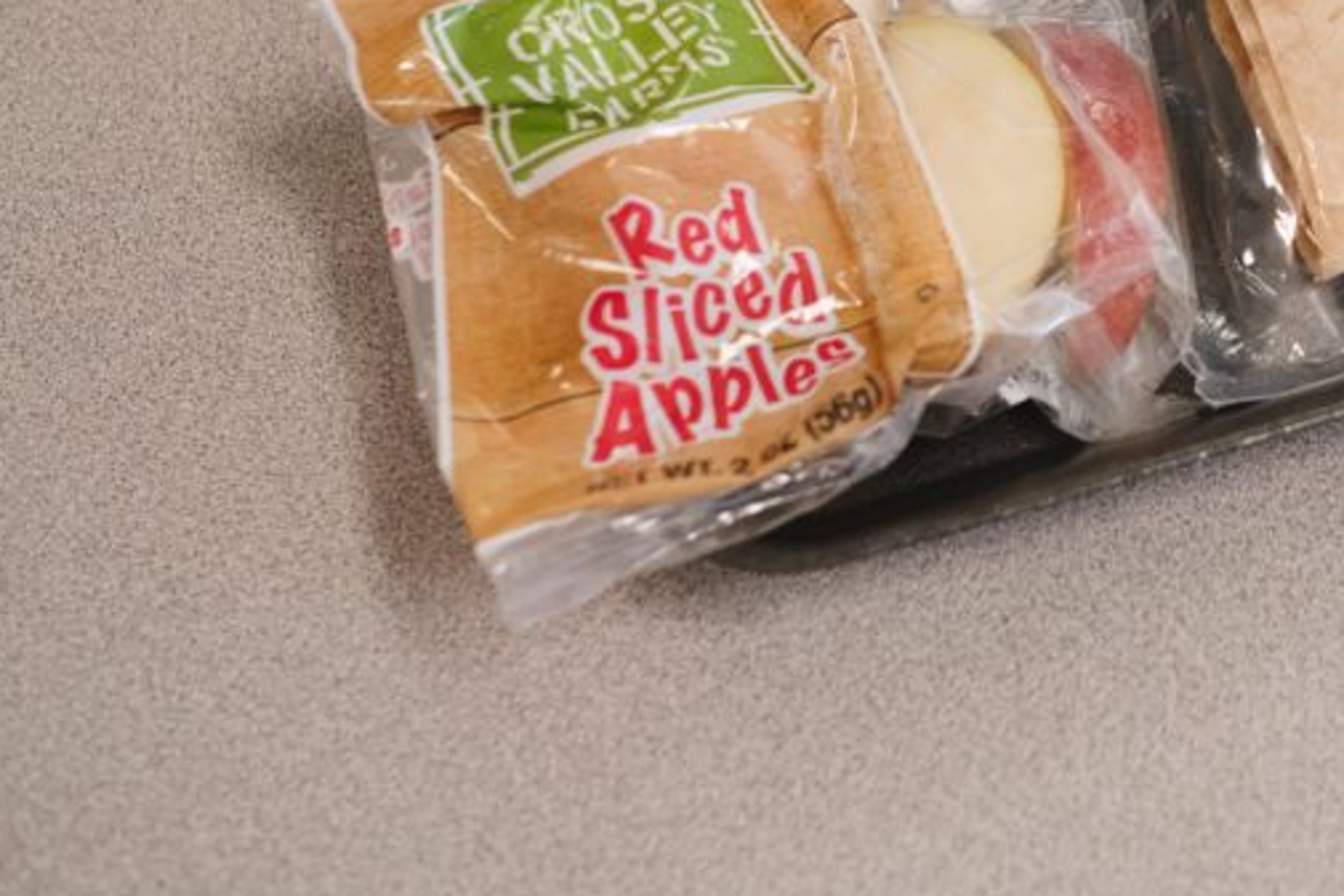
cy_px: 33
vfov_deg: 18.8
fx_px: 2651
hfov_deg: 27.2
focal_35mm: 71
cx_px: 1261
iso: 800
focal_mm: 23
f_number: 3.2
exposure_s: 1/125
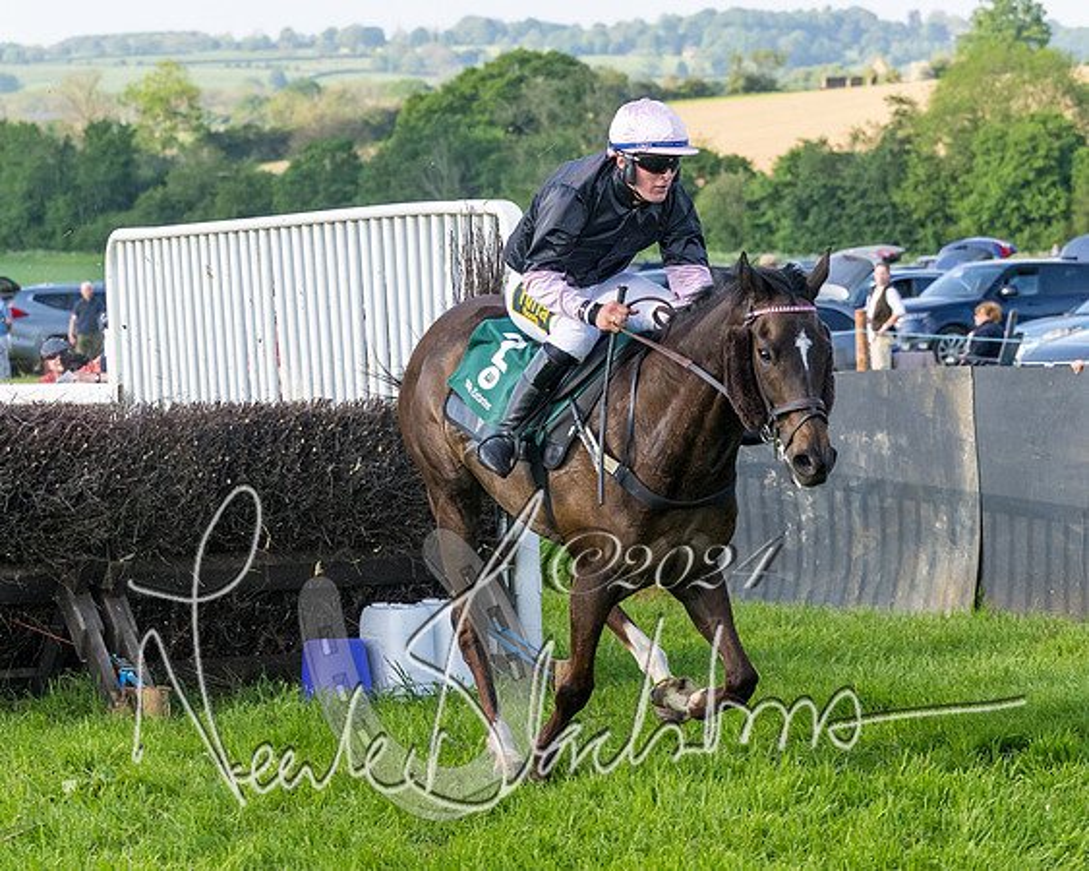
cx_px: 574
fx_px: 5144
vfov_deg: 9.6
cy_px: 745
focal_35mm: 160
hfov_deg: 12.1
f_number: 4
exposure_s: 1/3200
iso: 800
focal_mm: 70
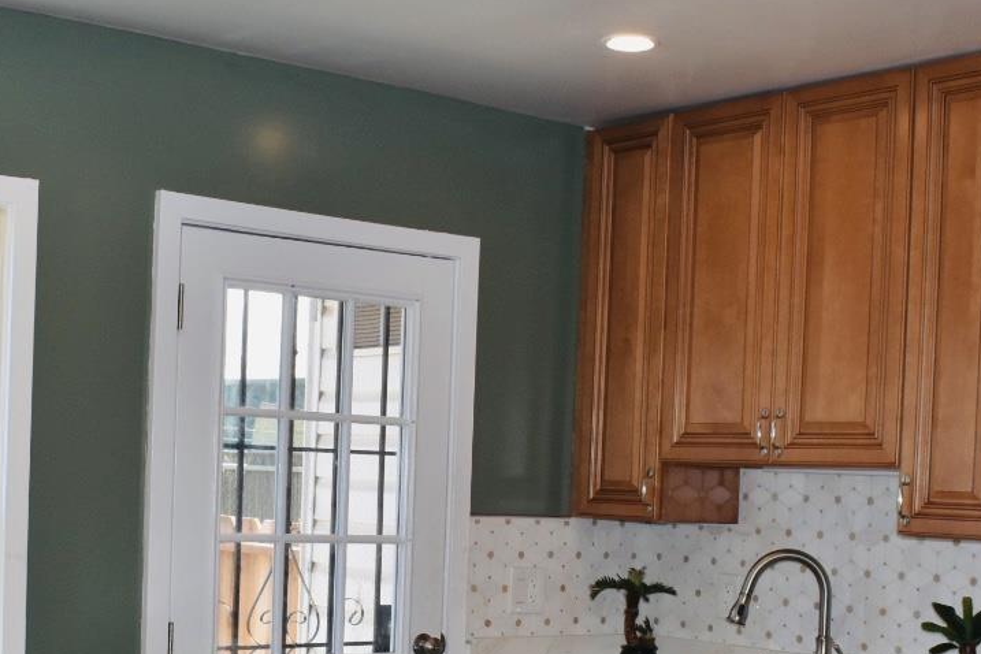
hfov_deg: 32.9
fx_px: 1662
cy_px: 557
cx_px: 442
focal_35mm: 61
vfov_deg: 21.9
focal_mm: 18
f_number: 5.6
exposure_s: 1/125
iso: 500
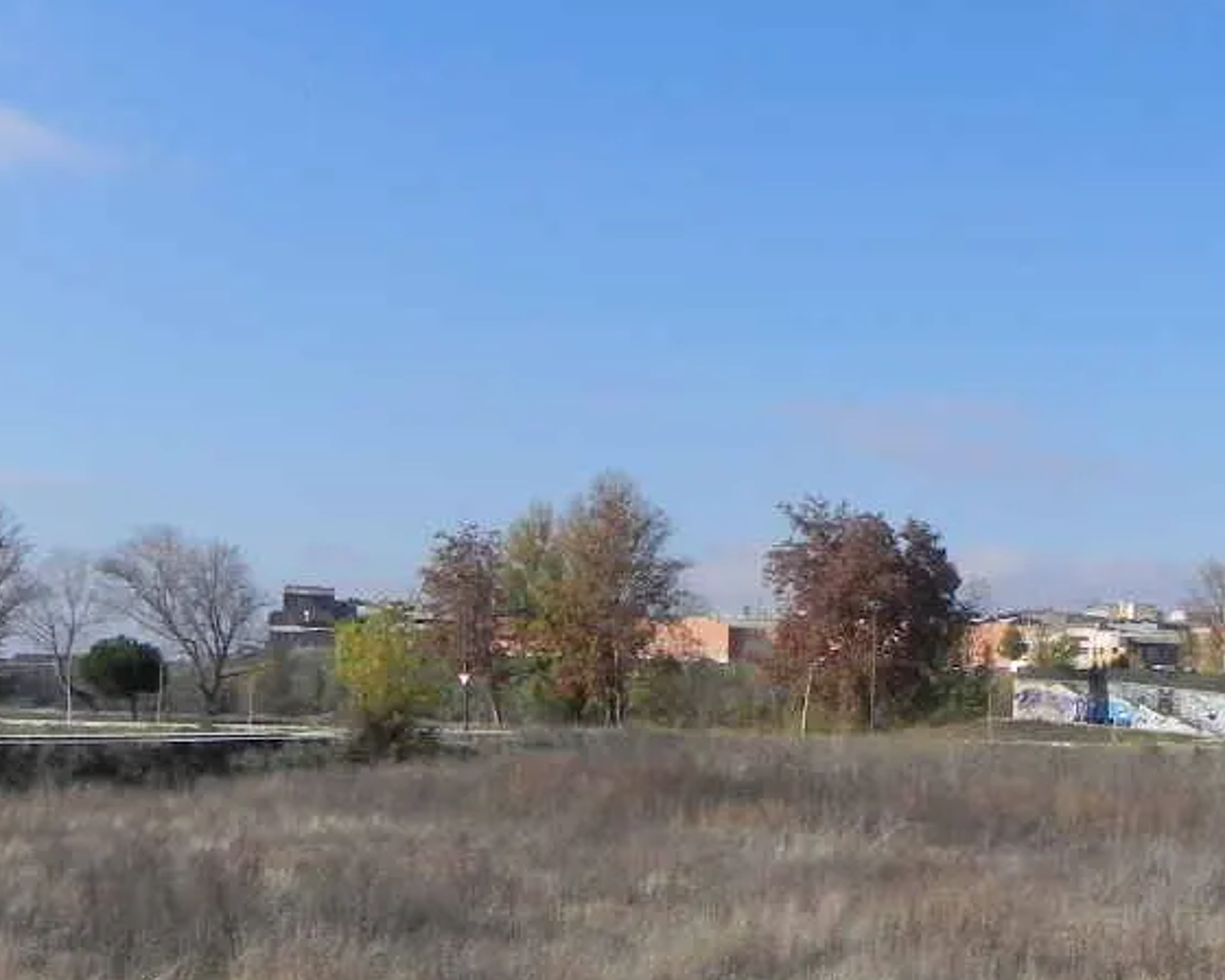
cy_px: 956
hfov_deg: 31.7
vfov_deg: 25.1
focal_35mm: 58
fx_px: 2103
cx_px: 965
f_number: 8
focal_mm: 4.6
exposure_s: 1/474
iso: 160
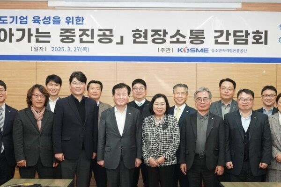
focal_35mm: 42
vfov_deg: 31.9
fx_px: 328
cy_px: 94
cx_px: 140
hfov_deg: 46.4
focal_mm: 42
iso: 3200
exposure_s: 1/161
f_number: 5.6
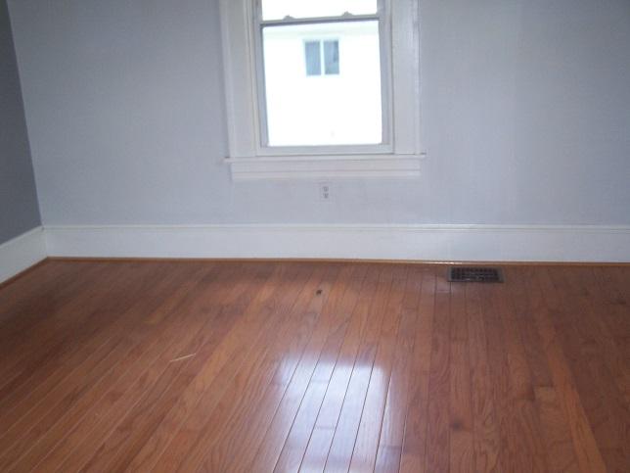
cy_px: 236
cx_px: 315
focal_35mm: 38
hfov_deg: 49.0
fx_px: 692
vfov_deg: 37.7
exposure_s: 1/60
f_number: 2.8
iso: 140
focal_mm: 6.3
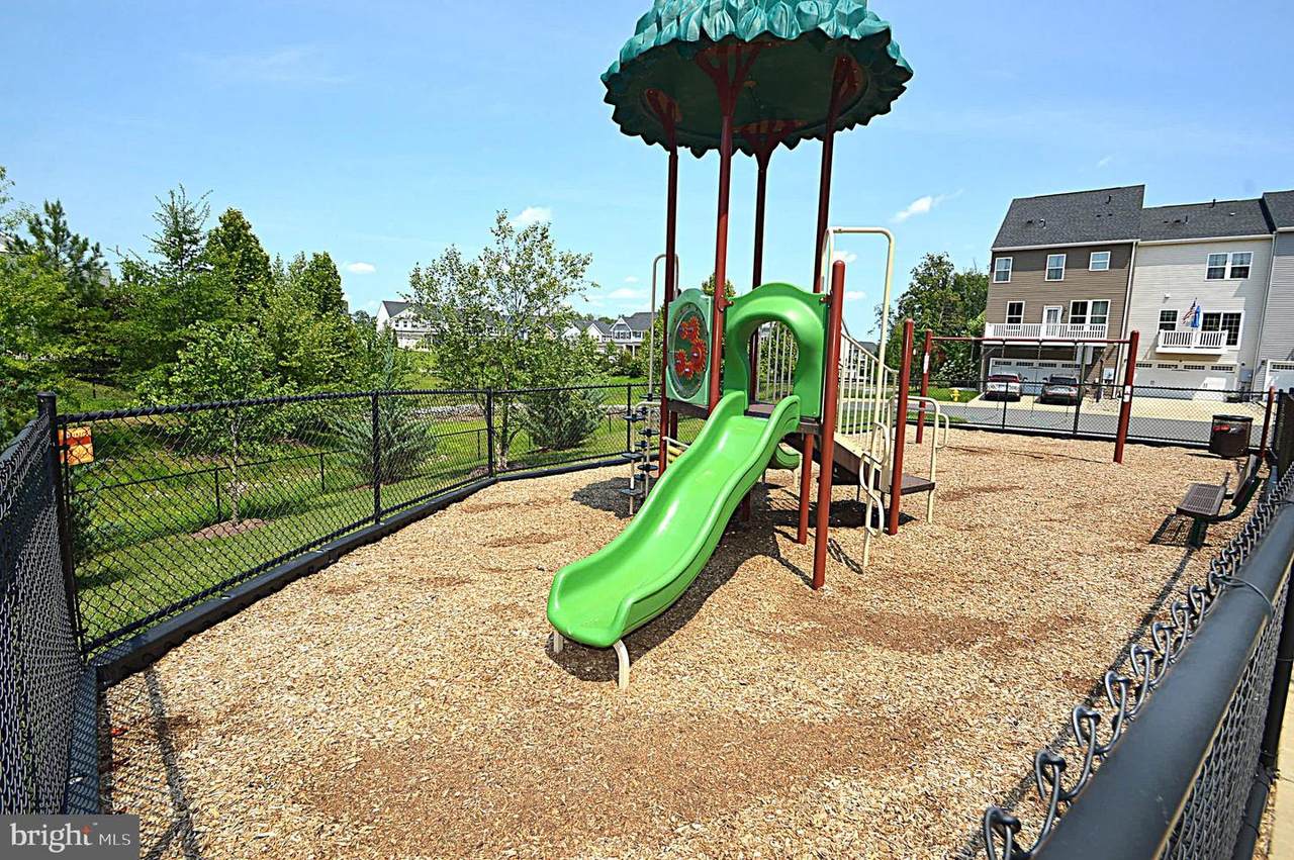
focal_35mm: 15
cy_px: 430
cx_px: 647
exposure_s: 1/200
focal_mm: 10
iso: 100
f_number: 9
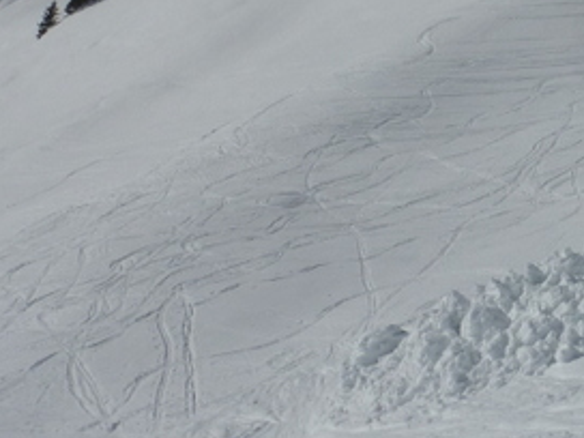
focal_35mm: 103
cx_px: 700
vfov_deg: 14.1
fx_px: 1738
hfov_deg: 18.1
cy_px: -11
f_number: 6.3
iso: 80
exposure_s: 1/2000
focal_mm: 5.7
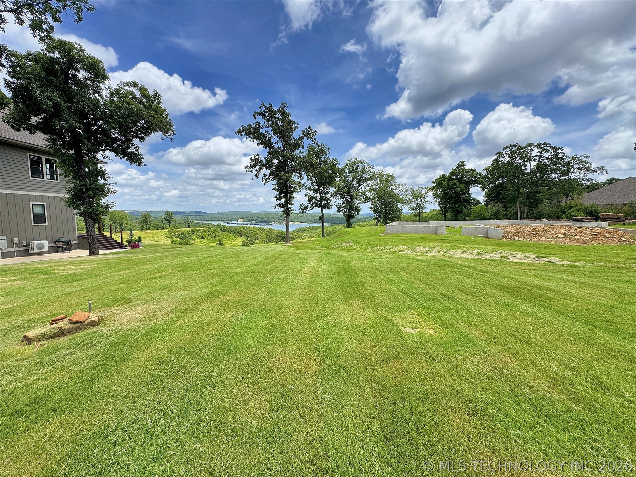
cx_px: 318
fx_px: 257
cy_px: 238
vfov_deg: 85.7
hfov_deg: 102.1
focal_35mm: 14
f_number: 2.2
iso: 50
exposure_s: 1/2083
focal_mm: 2.2
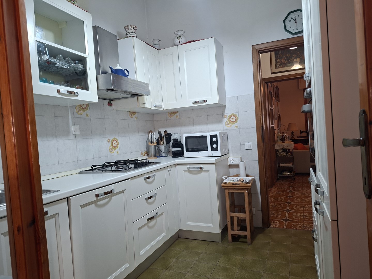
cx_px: 186
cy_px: 140
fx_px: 247
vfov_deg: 58.9
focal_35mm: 23
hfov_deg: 73.9
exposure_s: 1/50
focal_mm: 5.54
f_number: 1.8
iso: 320
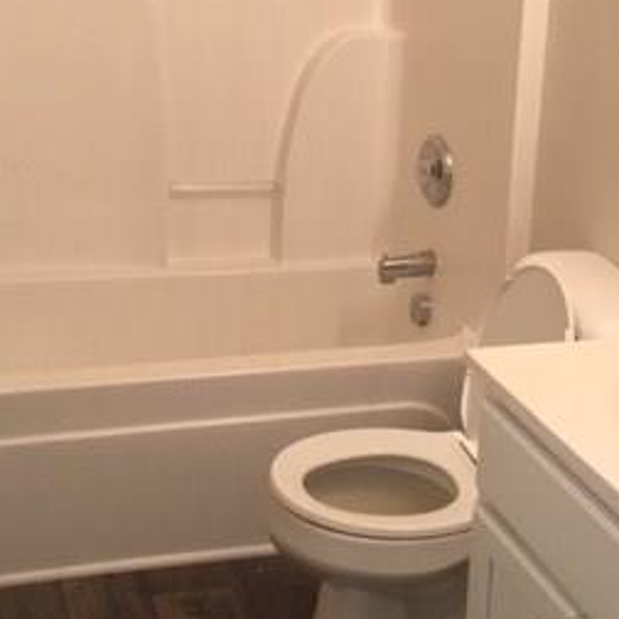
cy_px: 81
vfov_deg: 25.8
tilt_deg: -10.1
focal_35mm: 65
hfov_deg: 26.4
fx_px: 1315
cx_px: 251
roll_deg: -0.3
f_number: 2.2
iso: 40
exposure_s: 1/33
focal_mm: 4.15
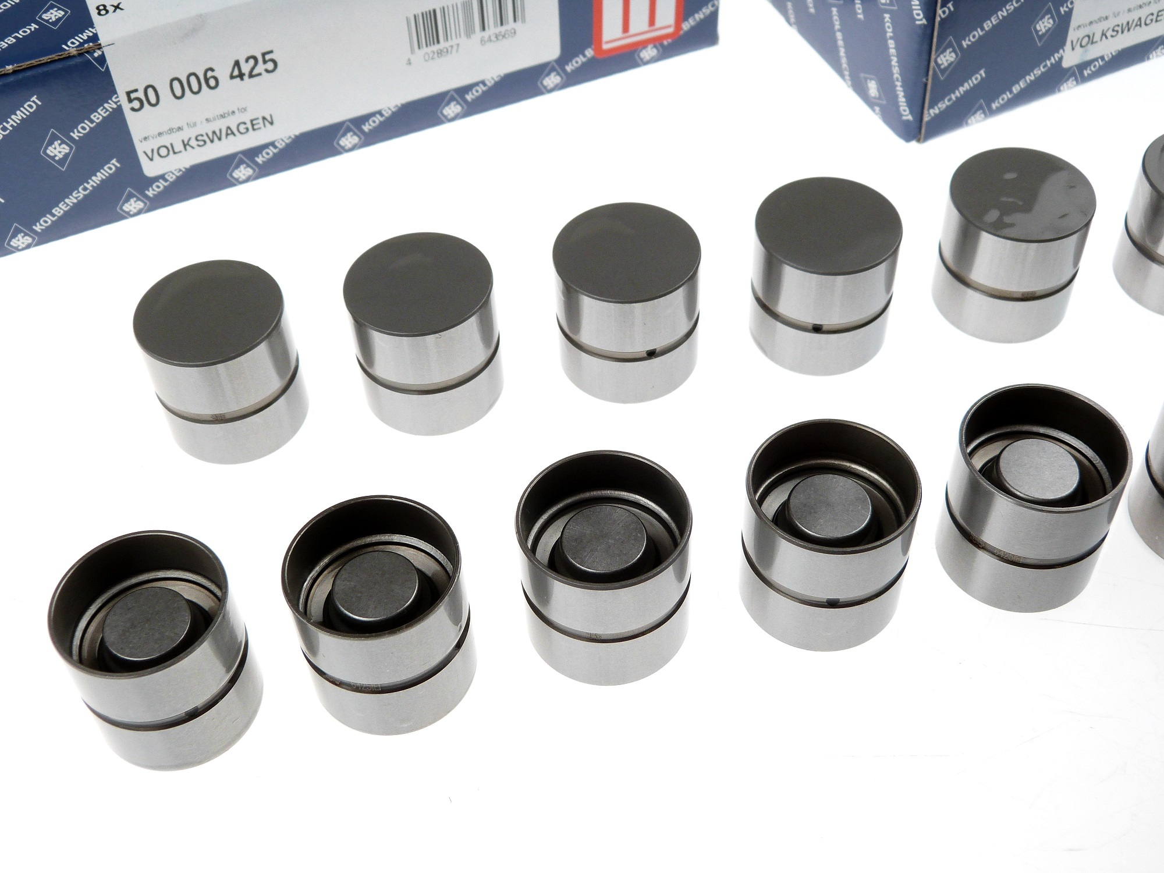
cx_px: 582
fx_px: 1379
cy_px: 436
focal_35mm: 41
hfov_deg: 45.8
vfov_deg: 35.1
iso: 100
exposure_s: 1/100
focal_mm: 7.3
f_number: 4
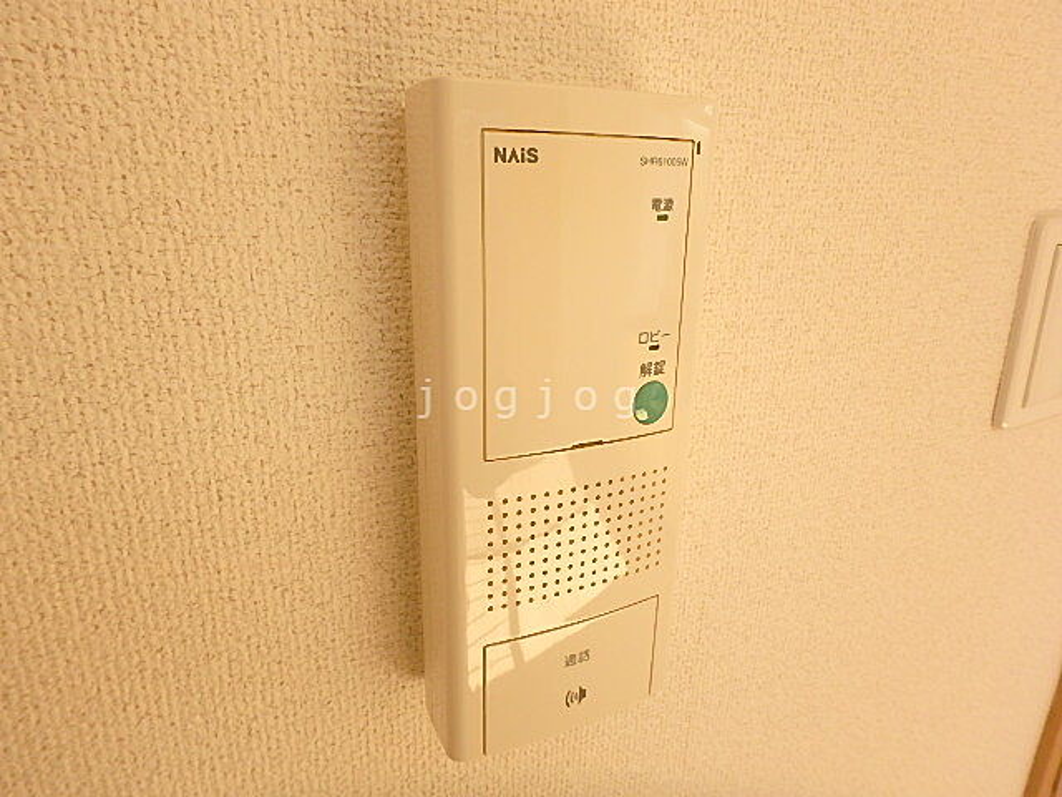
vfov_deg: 63.4
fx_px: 644
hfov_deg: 79.0
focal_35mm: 21
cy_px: 398
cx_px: 531
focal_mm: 3.7
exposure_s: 1/80
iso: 125
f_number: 3.5
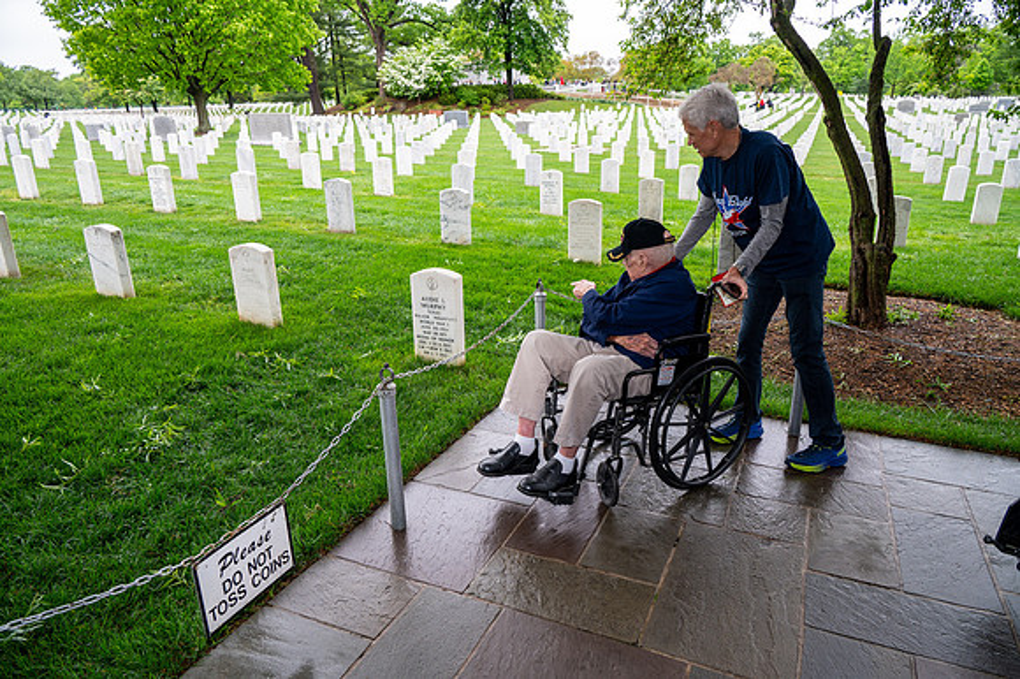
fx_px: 680
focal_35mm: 24
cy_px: 340
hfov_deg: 73.8
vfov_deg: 53.1
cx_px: 510
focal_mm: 24
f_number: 6.3
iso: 450
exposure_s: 1/100
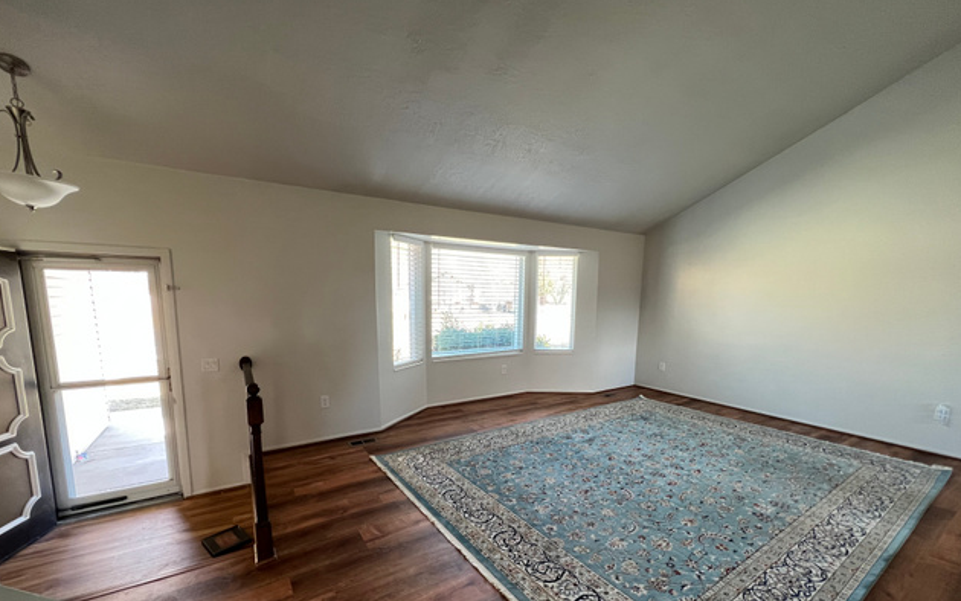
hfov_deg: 105.3
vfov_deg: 77.9
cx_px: 477
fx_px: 367
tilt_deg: -9.4
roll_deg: -0.6
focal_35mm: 14
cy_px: 357
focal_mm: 1.57
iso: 250
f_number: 1.8
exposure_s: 1/80
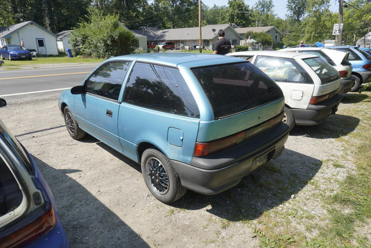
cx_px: 186
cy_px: 124
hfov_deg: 73.7
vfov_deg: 53.2
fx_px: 247
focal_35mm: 24
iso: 100
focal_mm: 16
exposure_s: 1/250
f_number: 4
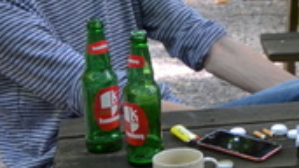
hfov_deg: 12.3
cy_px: 2
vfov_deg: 7.9
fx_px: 1208
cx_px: 622
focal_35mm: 152
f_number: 4
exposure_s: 1/60
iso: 800
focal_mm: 21
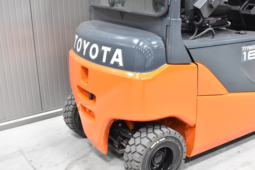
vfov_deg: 27.5
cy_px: 98
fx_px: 347
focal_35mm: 49
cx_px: 151
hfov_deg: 40.2
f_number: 5
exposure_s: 1/20
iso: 1600
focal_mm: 26
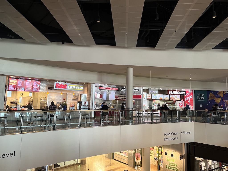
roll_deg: -0.7
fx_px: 171
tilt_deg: +5.0
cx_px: 114
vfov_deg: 53.1
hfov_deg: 67.3
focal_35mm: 26
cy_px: 86
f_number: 1.6
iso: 160
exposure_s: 1/60
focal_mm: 5.1
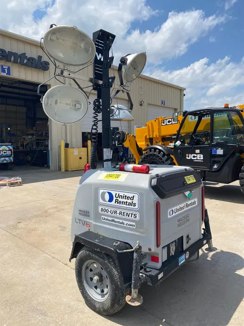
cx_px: 122
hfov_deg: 53.1
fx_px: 244
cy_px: 163
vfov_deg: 67.3
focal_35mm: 26
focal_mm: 4.25
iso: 32
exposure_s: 1/3401
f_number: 1.8
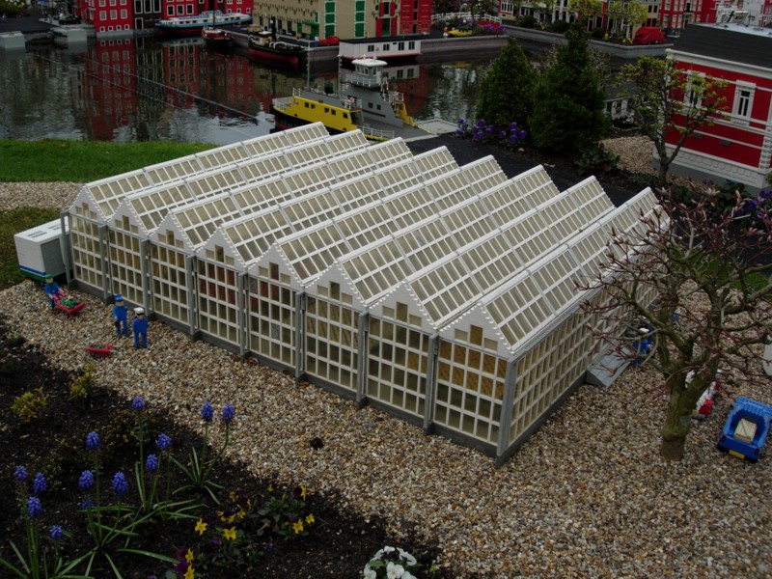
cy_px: 290
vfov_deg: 37.7
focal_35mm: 38
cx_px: 386
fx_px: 847
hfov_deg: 49.0
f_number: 4.8
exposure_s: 1/470
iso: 64
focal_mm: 7.8
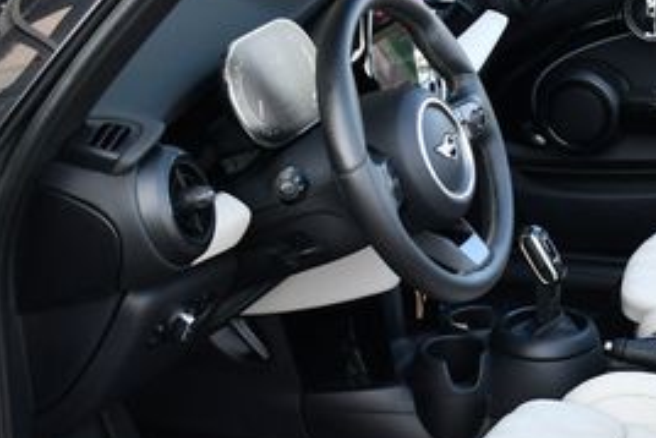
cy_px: 291
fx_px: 1568
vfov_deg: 15.9
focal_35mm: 86
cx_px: 649
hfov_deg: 22.7
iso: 400
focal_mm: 18
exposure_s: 1/250
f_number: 4.5
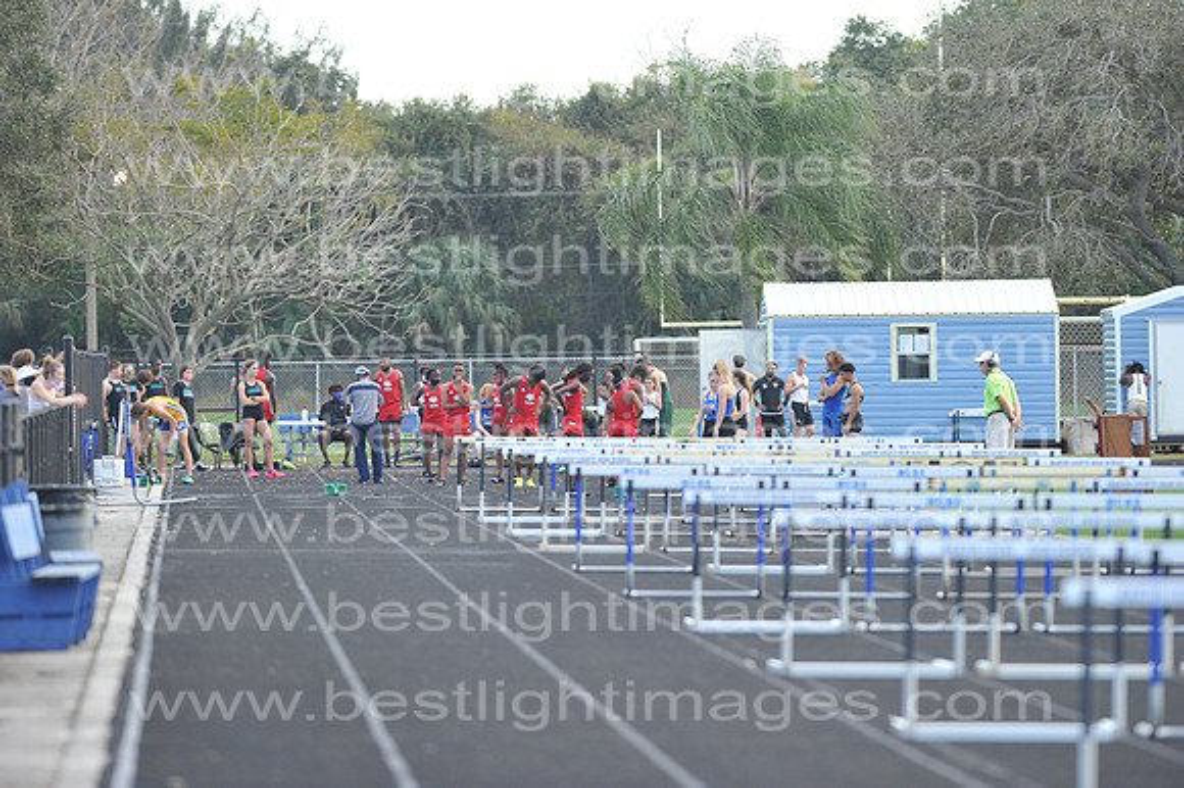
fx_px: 9861
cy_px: 394
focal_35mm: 300
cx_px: 592
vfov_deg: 4.6
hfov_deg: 6.9
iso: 800
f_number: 4.5
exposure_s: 1/800
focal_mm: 300
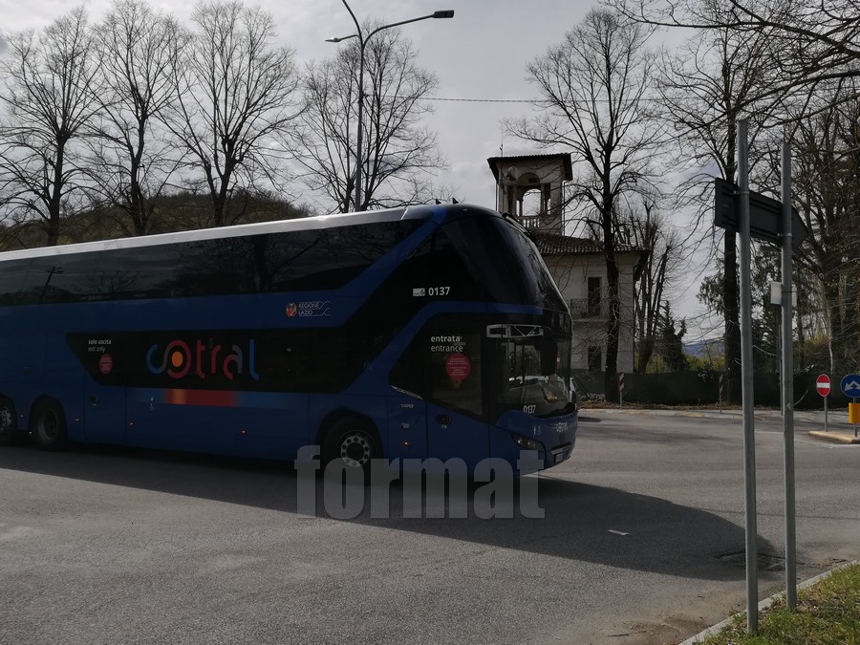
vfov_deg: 53.1
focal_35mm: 26
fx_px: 646
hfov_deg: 67.3
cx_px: 430
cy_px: 322
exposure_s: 1/1733
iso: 50
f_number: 2.2
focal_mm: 3.83
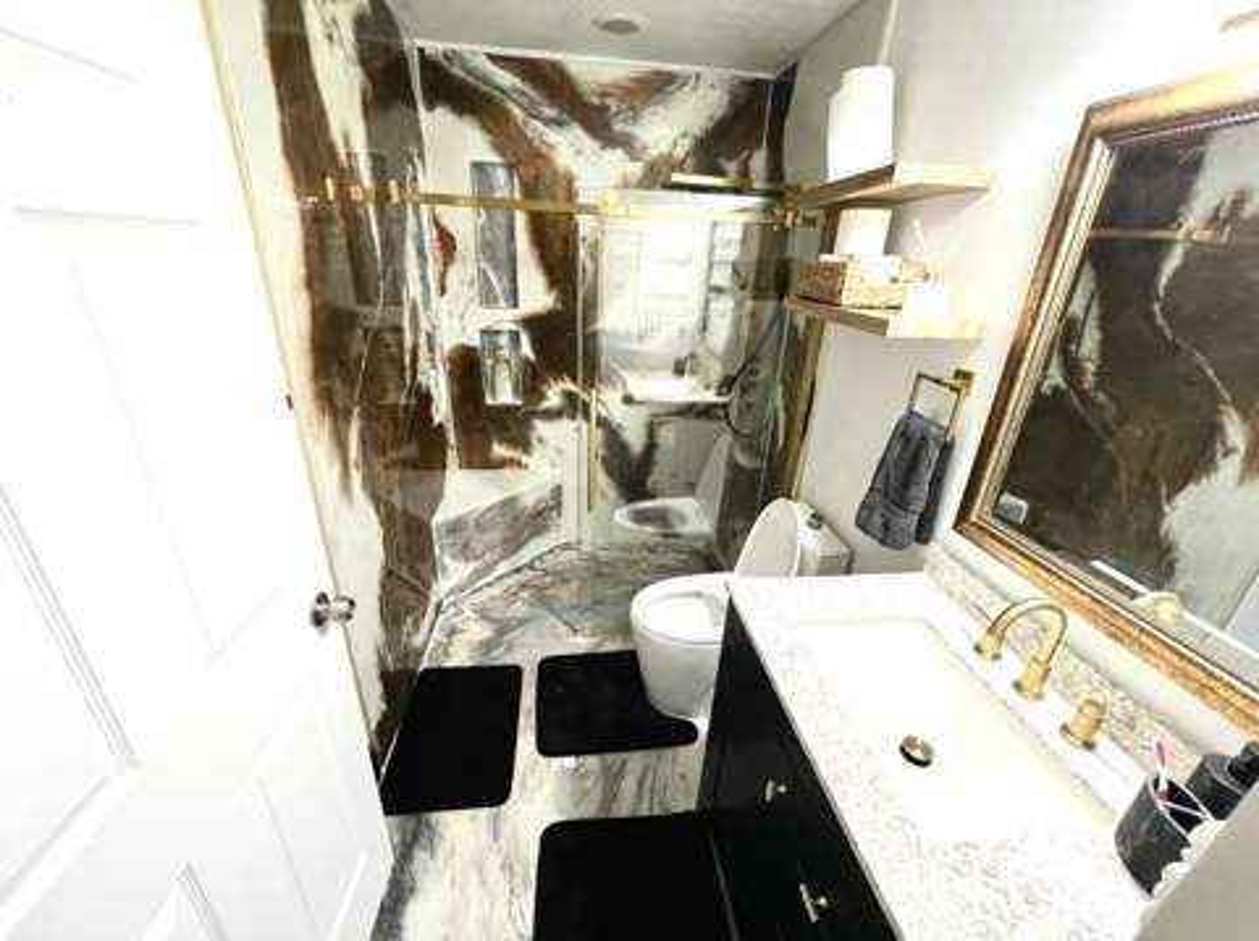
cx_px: 630
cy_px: 470
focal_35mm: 13
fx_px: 472
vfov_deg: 89.8
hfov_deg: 106.2
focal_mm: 1.57
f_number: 1.8
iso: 320
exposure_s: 1/60
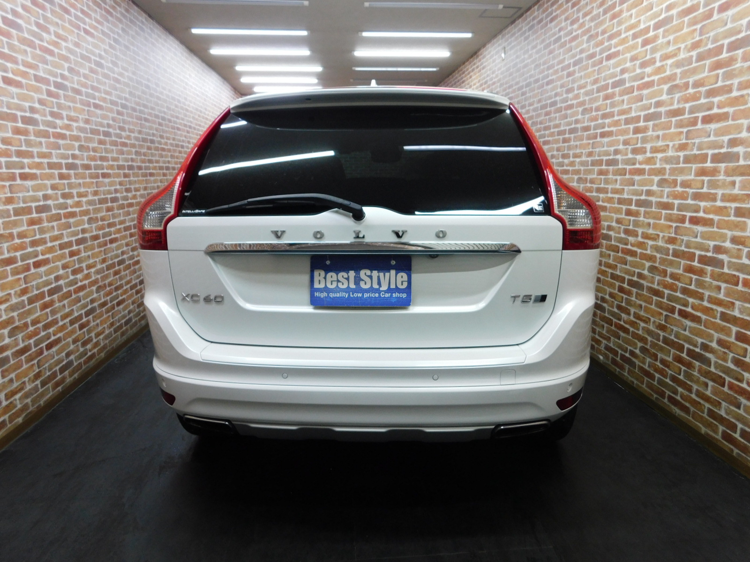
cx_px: 375
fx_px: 498
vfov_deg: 58.9
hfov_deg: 73.9
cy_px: 281
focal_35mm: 23
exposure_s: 1/30
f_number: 3
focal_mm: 4
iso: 200
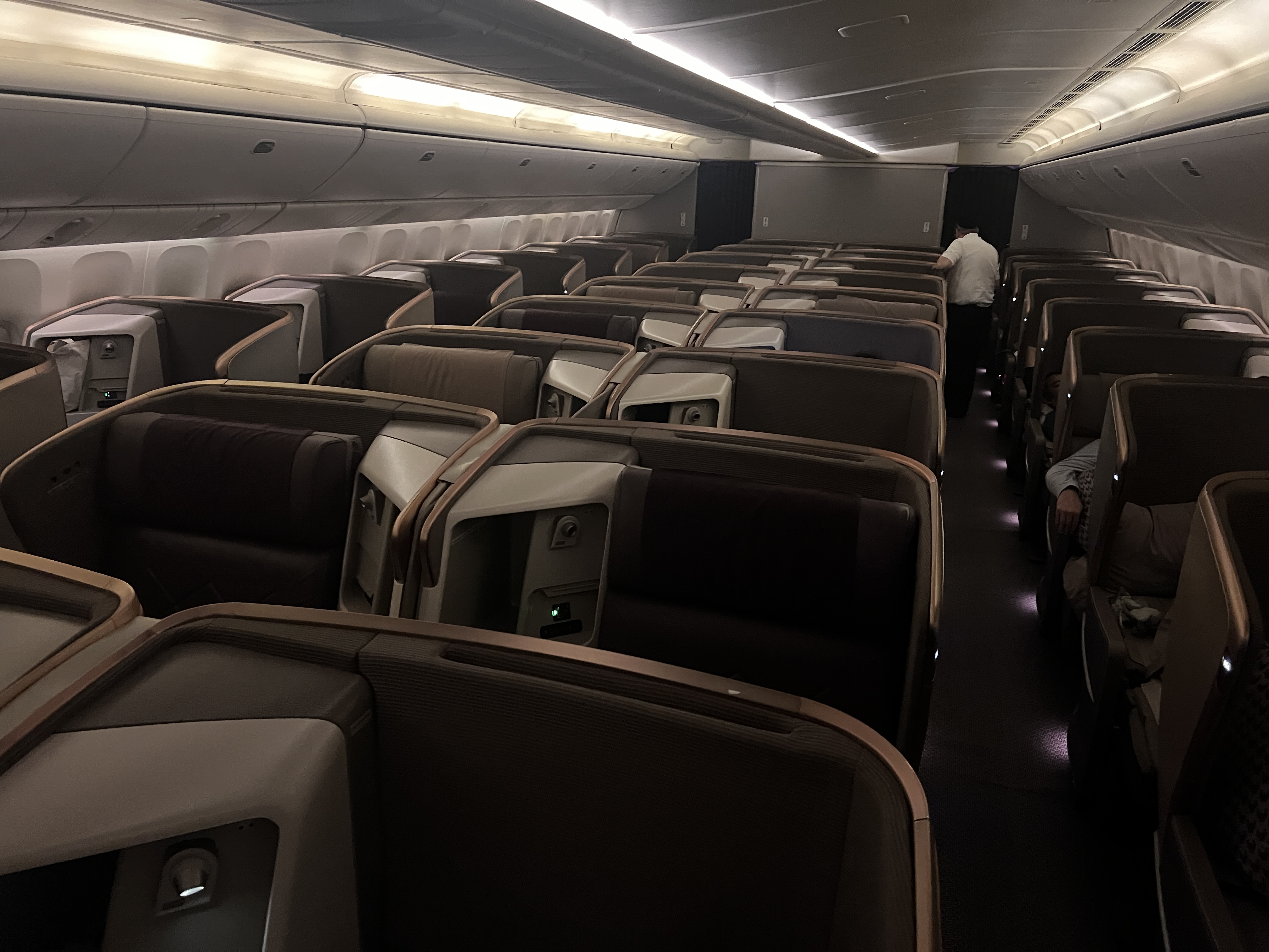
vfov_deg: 53.1
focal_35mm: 26
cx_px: 634
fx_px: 953
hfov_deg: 67.3
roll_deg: +0.1
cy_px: 476
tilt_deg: -20.1
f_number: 1.5
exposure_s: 1/27
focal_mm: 5.7
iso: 1000
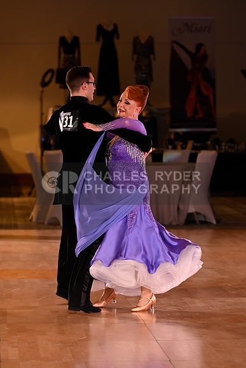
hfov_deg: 6.9
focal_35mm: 200
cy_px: 184
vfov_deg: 10.3
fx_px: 2049
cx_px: 123
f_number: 5
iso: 2000
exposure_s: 1/200
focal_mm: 200
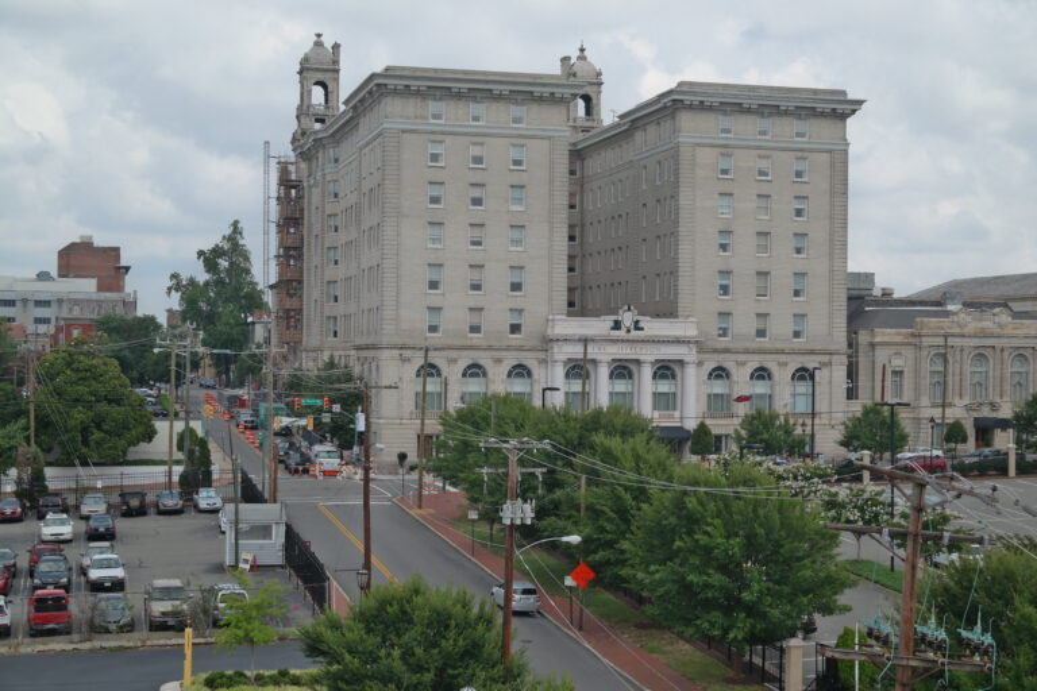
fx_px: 1527
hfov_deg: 37.5
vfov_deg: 25.5
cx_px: 518
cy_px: 346
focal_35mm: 53
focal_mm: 35
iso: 100
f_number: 7.1
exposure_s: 1/250
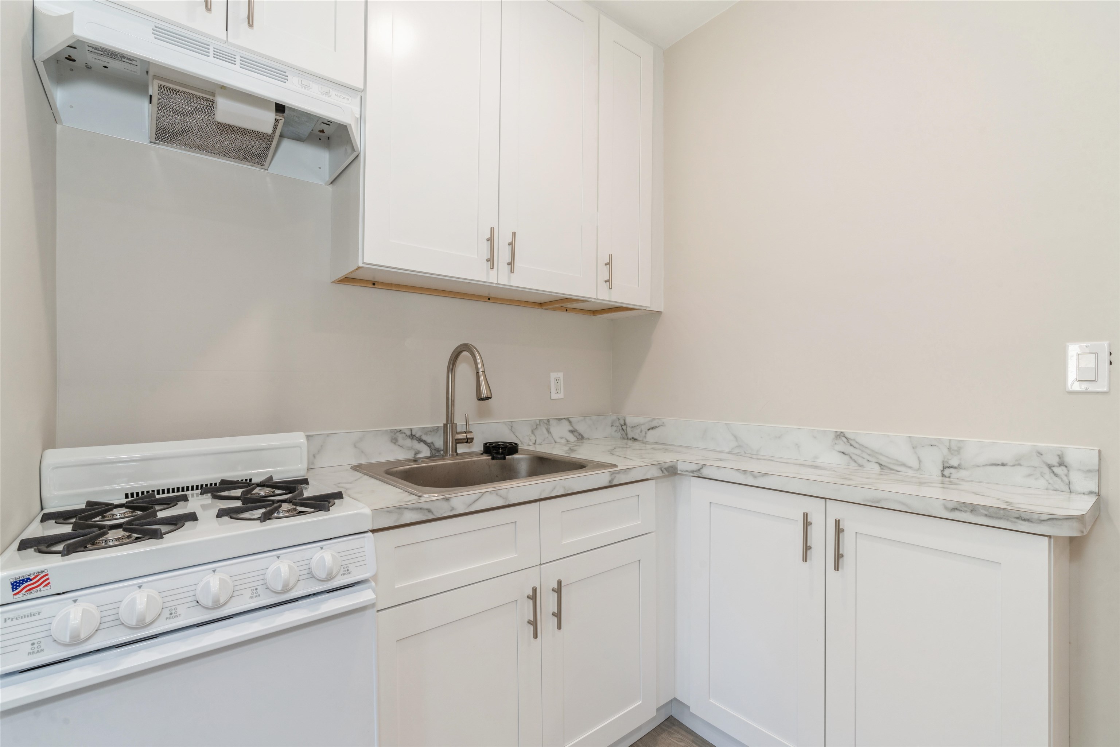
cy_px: 374
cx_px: 560
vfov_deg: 73.7
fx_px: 498
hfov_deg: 96.7
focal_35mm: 16
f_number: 11
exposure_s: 1/4
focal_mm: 16
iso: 100
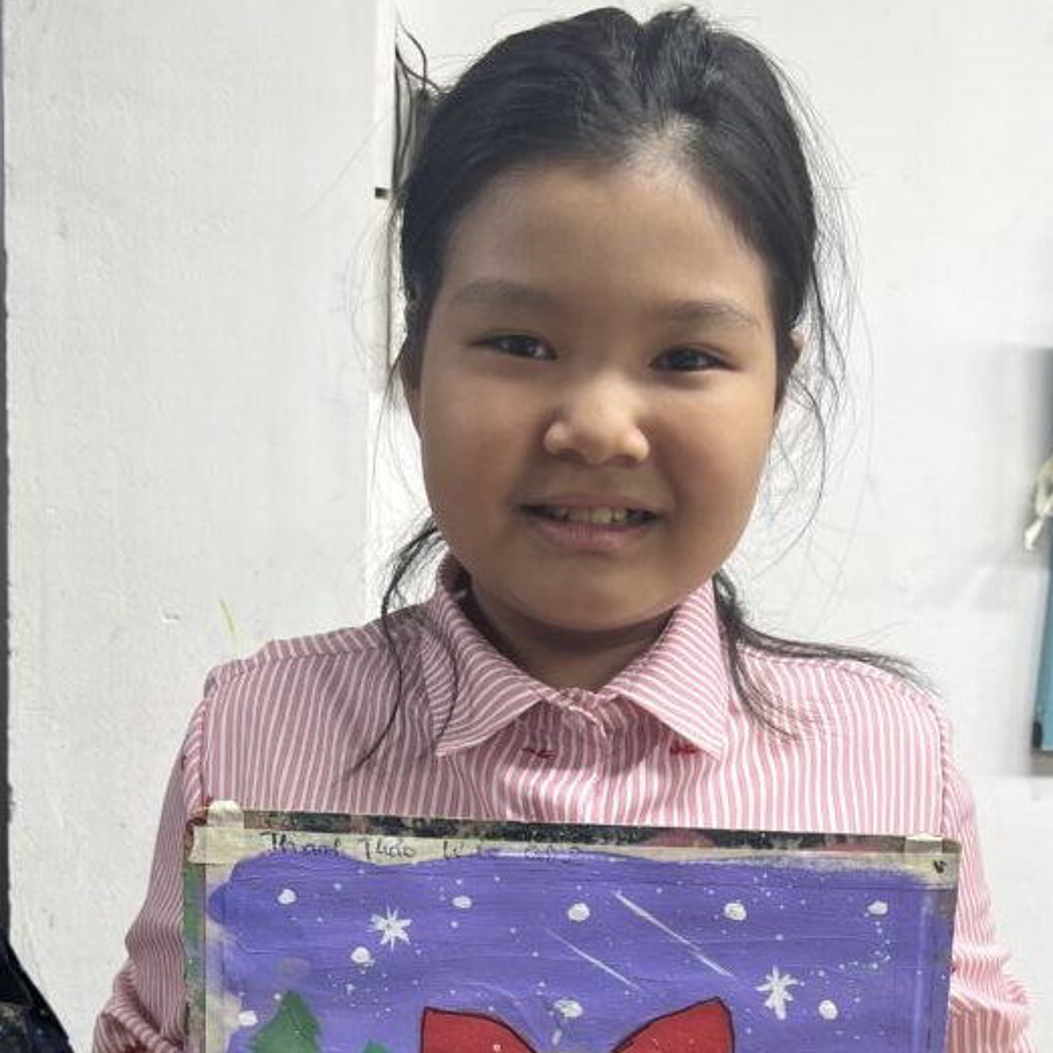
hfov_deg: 38.3
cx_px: 573
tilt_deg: -11.3
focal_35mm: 44
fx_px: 1514
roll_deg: -2.5
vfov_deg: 36.2
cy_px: 934
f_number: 1.5
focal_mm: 5.7
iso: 80
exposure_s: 1/100
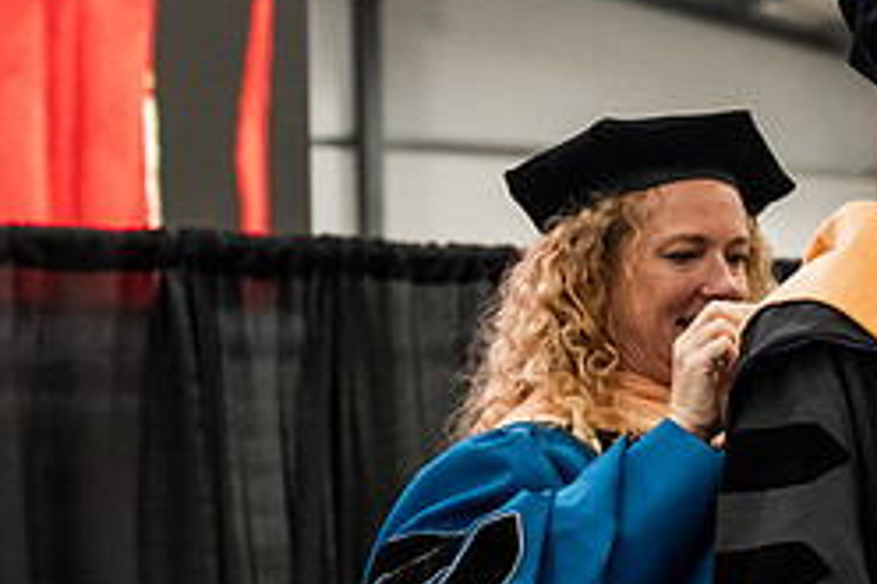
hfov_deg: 12.4
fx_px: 3992
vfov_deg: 8.3
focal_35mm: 164
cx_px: 824
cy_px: 519
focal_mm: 70
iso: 6400
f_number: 5
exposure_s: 1/250
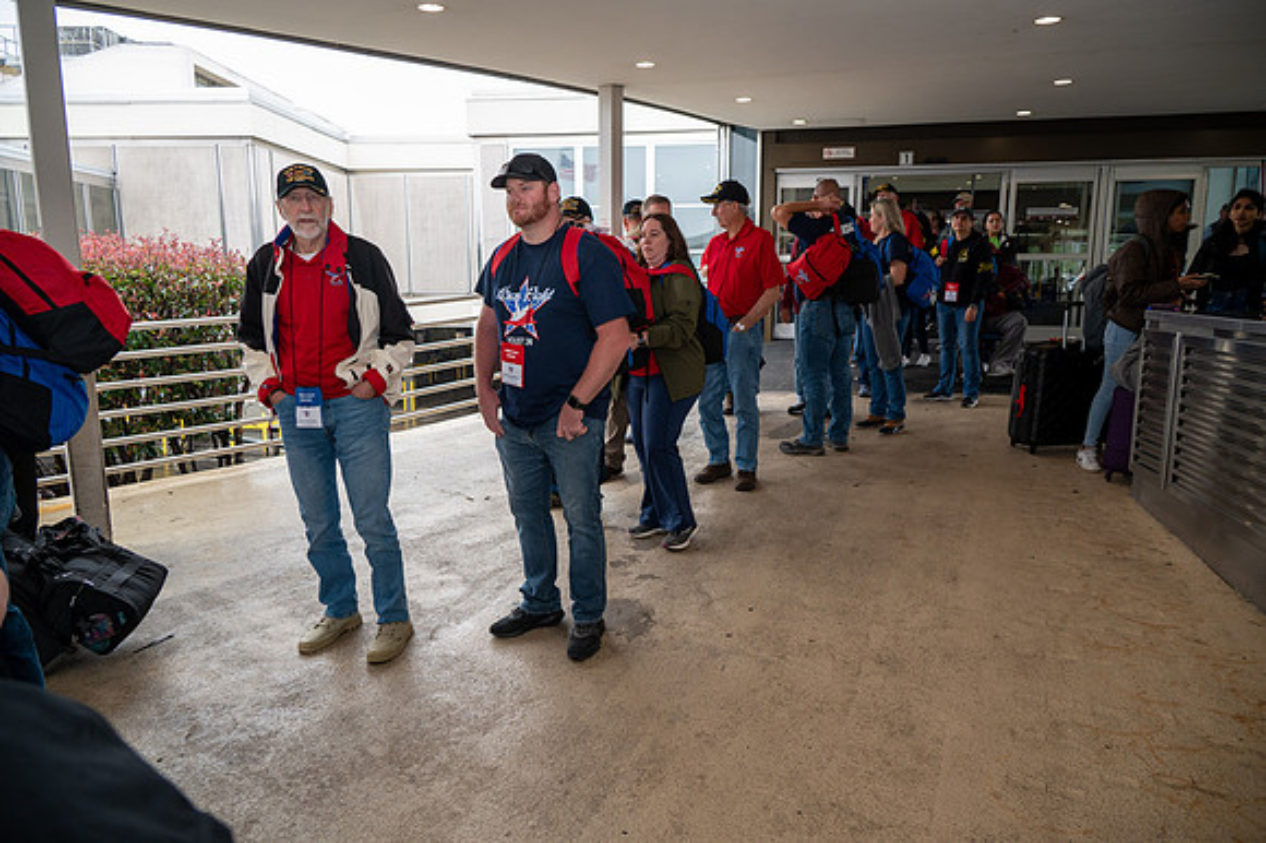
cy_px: 422
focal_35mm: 24
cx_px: 633
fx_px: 843
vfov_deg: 53.1
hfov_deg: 73.8
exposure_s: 1/100
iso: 450
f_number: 5
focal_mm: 24
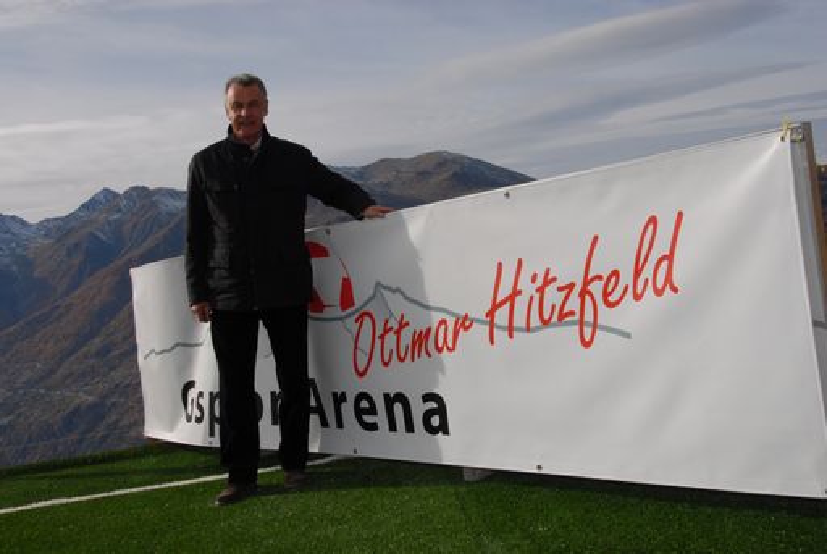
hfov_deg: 49.5
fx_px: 897
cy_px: 277
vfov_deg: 34.3
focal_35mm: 39
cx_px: 414
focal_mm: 26
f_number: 14
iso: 200
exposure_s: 1/250
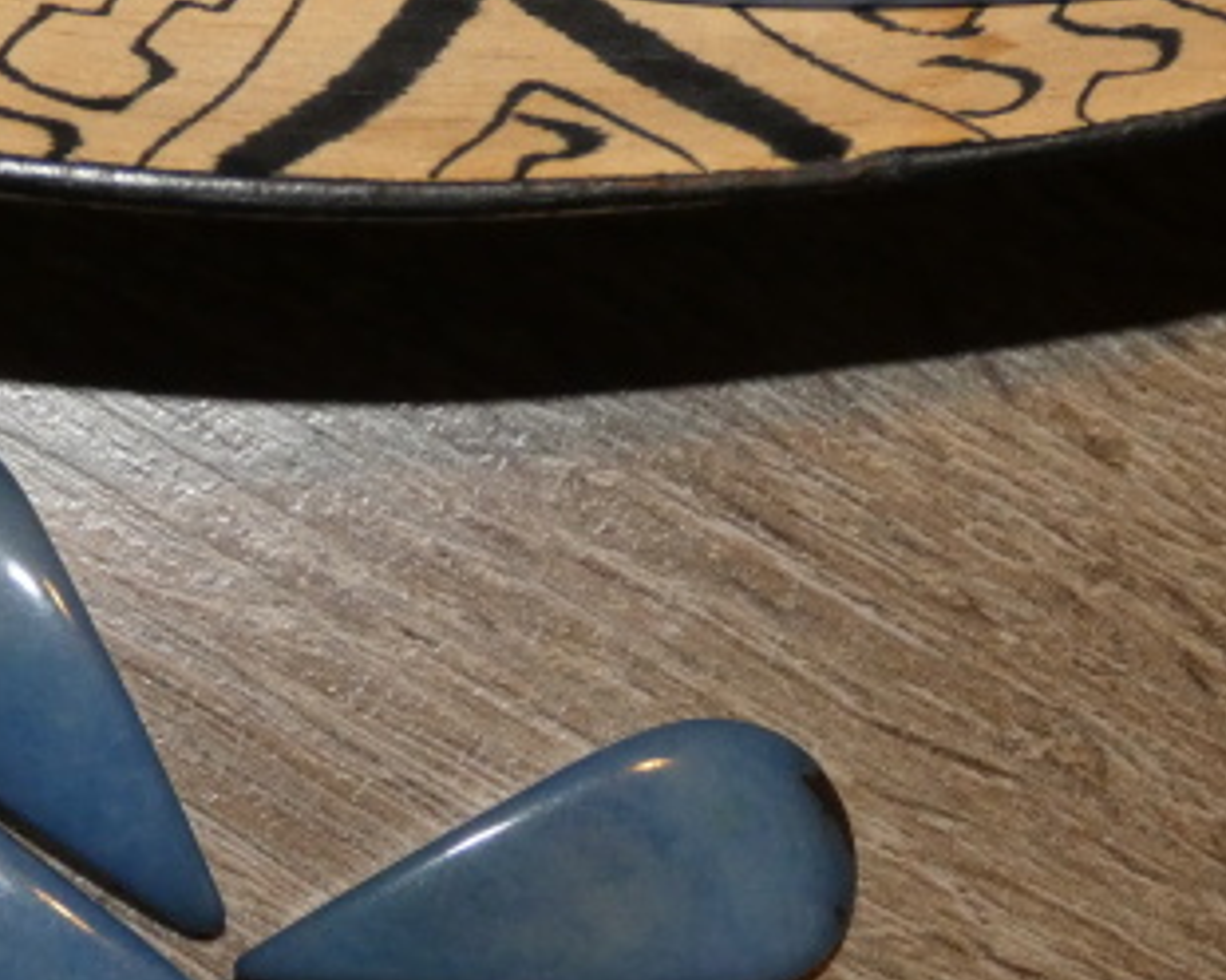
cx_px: 405
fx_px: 3229
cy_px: 494
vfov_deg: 17.3
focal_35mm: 89
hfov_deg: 21.4
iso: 500
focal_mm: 9.5
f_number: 3.9
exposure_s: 1/125
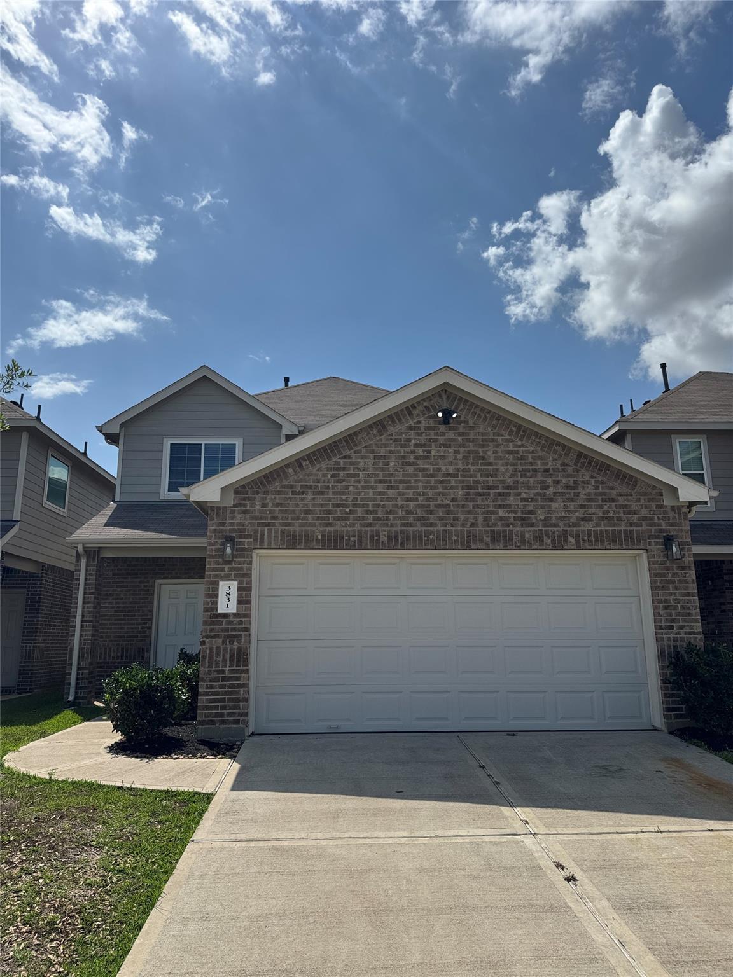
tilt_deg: +12.1
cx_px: 366
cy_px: 488
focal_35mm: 24
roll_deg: +0.9
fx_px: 678
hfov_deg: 56.8
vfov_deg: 71.6
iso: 80
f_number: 1.78
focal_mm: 6.76
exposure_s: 1/7092
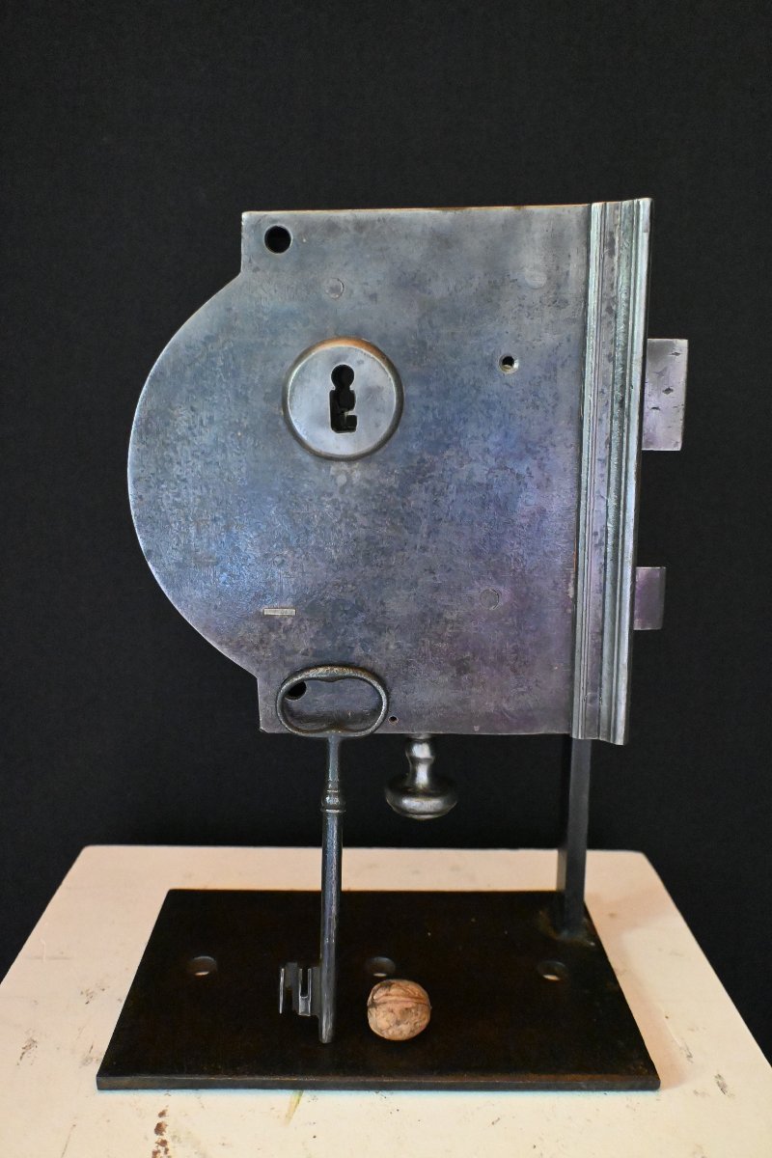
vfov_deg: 61.9
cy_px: 579
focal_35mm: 30
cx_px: 386
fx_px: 965
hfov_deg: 43.6
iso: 12800
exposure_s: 1/50
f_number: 3.8
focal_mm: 20
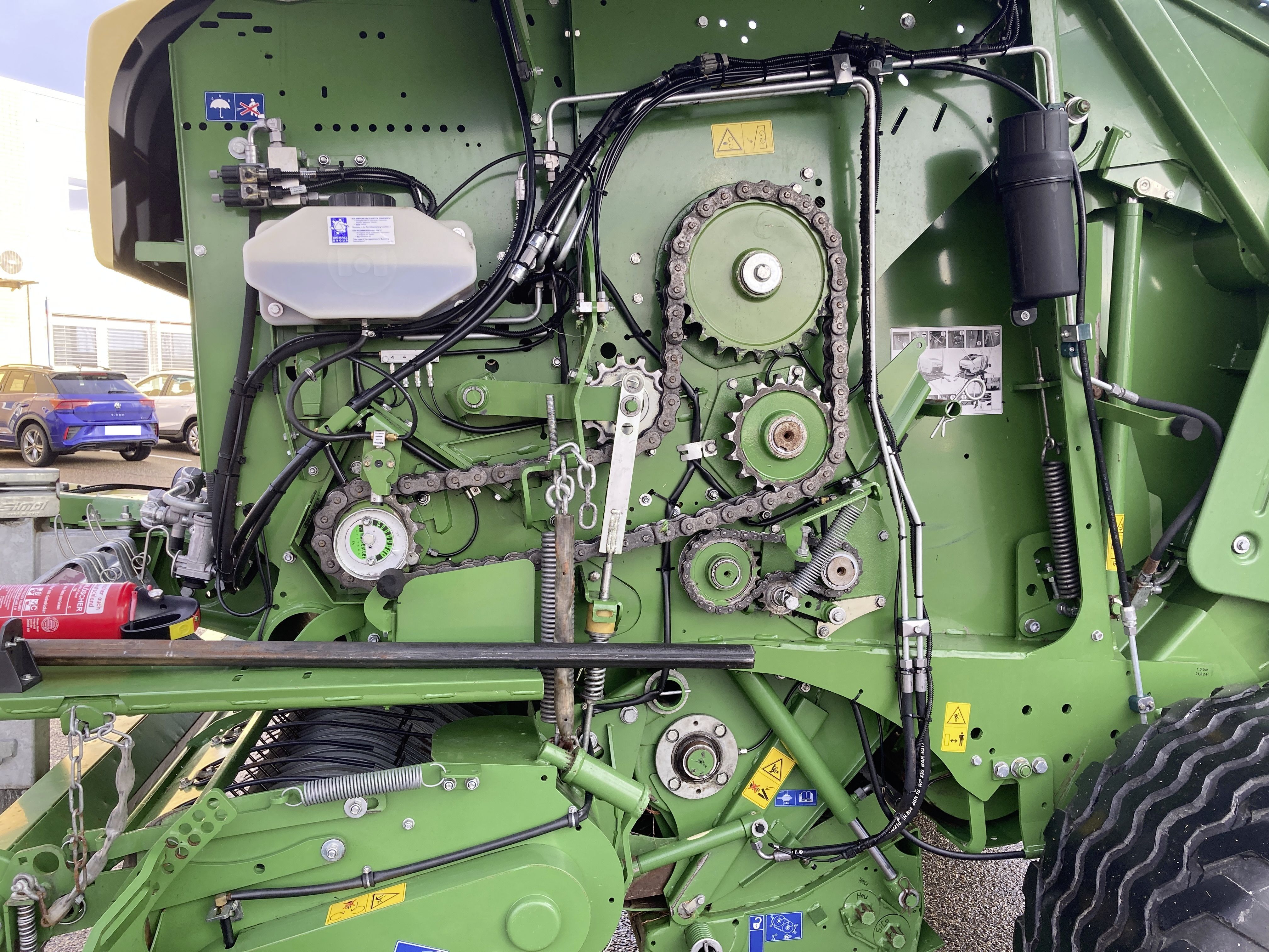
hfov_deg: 63.4
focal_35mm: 28
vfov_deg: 49.7
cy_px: 476
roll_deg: +1.0
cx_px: 634
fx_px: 1026
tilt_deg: -4.0
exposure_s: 1/121
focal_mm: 3.99
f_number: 1.8
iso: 40
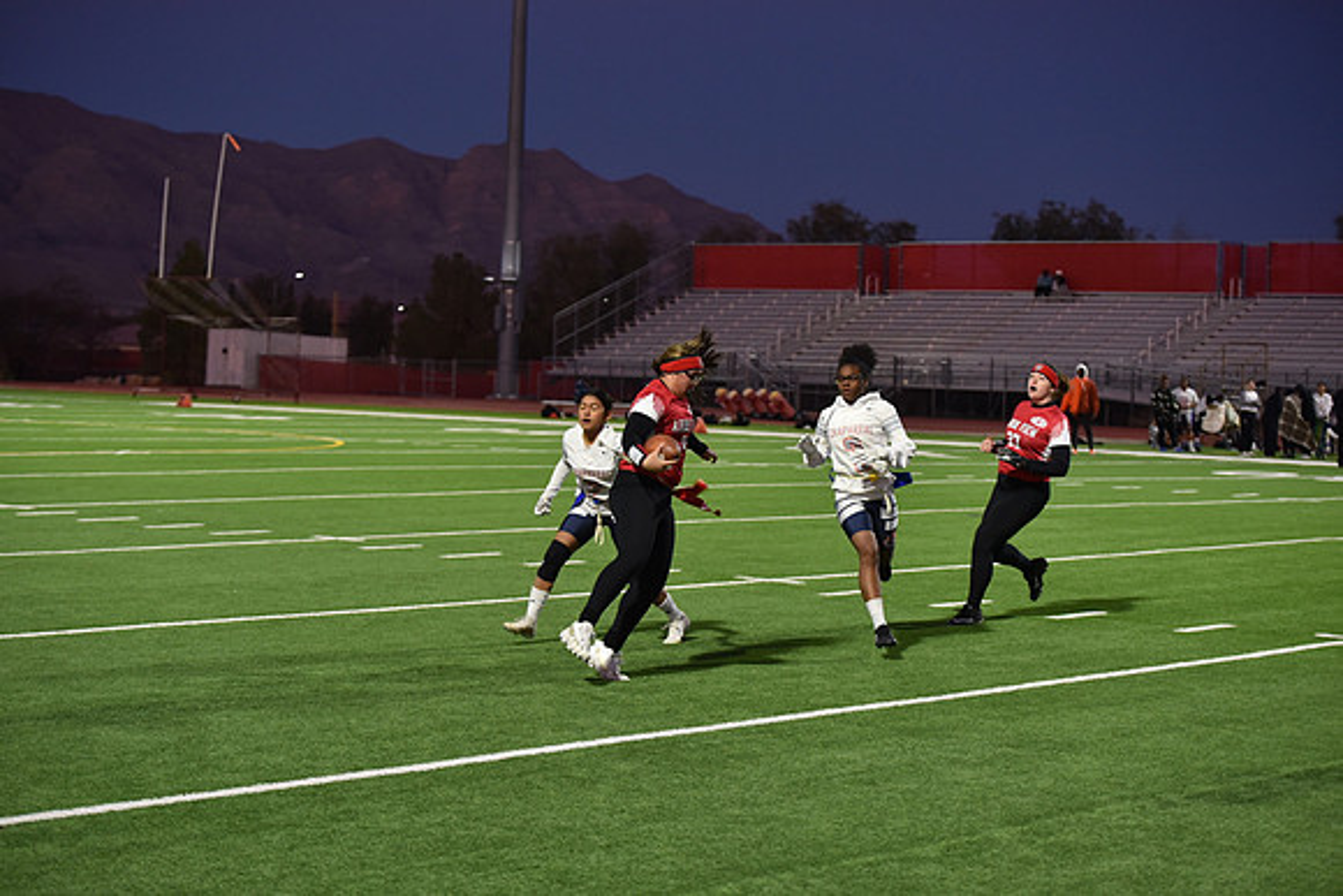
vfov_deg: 19.5
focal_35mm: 70
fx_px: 2612
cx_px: 672
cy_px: 448
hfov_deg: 28.8
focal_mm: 70
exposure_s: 1/500
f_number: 2.8
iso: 1800
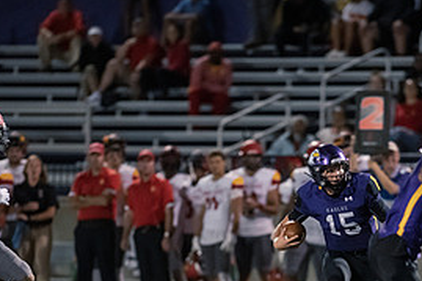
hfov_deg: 3.2
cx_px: 344
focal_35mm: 647
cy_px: 288
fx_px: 7579
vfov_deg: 2.1
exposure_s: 1/800
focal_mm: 300
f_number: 2.8
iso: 6400
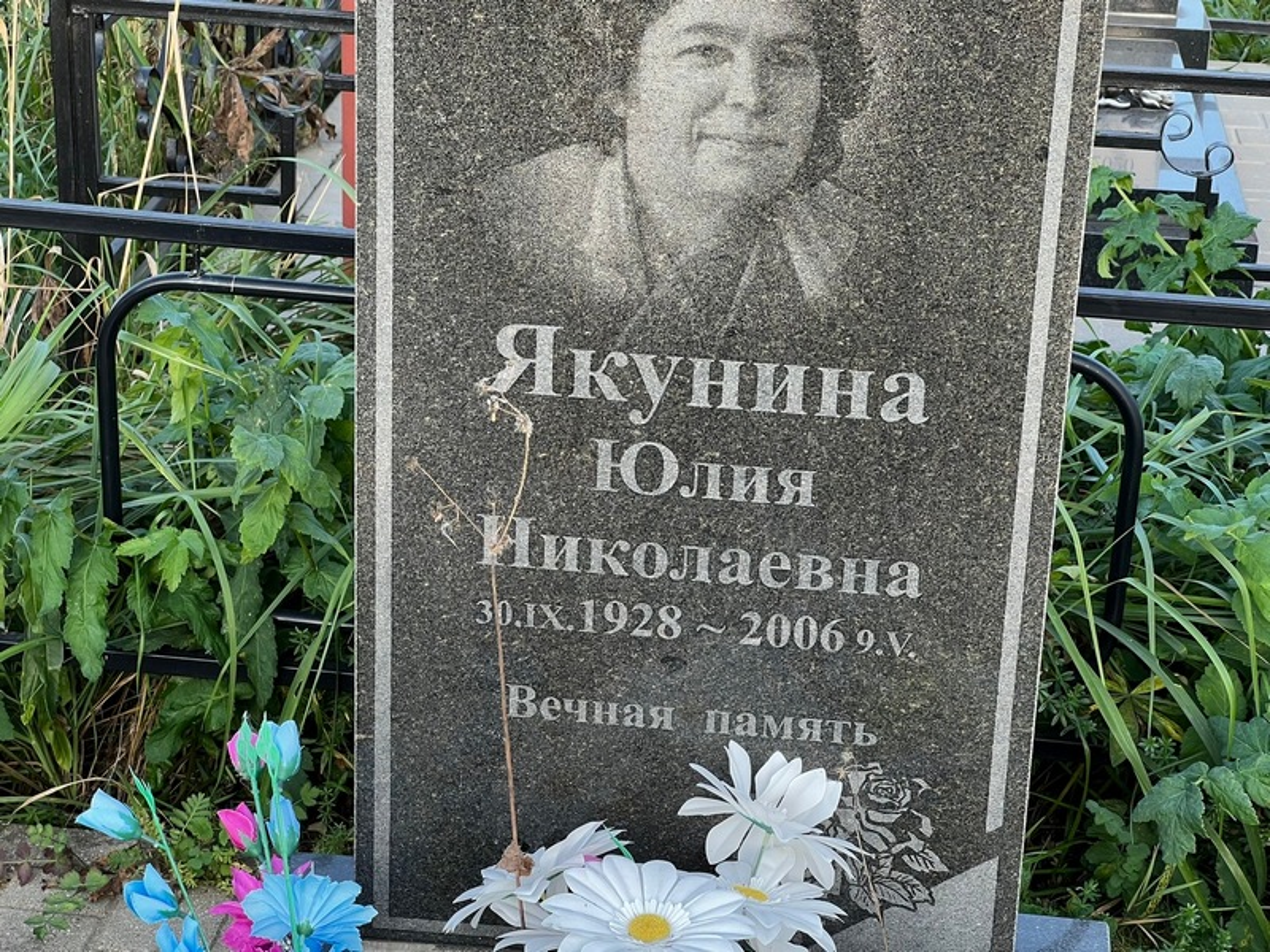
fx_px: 2825
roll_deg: -1.6
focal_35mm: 77
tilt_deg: -21.9
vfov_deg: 19.1
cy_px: 476
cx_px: 635
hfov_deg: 25.3
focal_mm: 9
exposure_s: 1/99
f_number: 2.8
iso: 64
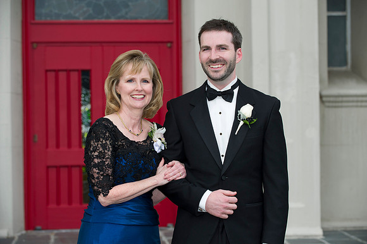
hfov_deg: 21.5
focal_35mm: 95
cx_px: 184
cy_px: 122
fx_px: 968
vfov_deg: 14.4
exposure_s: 1/125
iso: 200
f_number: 4.5
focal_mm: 95
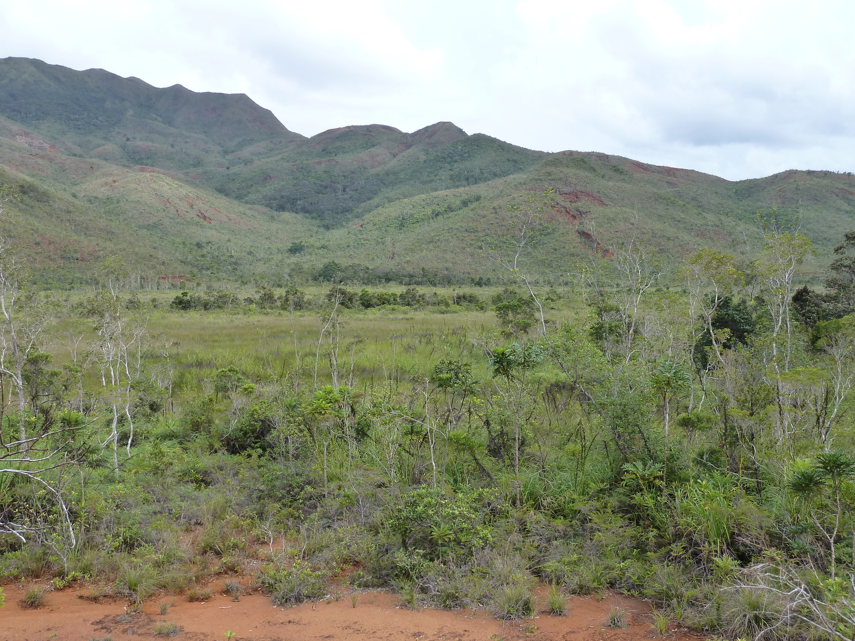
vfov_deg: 38.7
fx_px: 914
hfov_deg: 50.1
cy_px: 320
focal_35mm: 37
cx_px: 428
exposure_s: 1/250
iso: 125
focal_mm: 6.1
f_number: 4
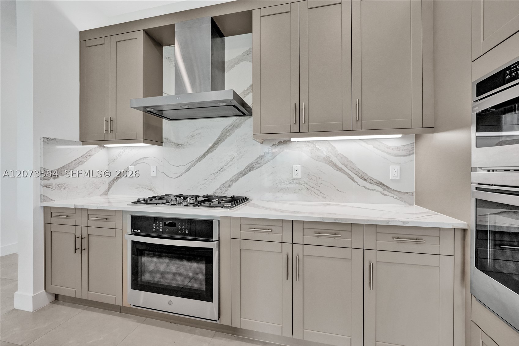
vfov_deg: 81.2
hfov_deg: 104.3
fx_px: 202
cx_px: 260
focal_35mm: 14
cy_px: 173
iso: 2500
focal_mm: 14
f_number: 6.3
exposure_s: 1/400
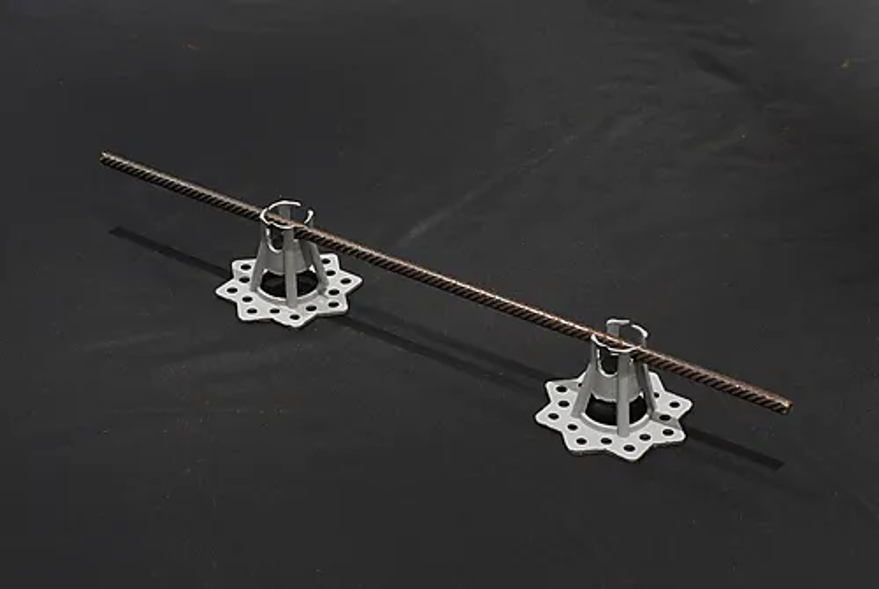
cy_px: 294
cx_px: 440
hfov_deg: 27.0
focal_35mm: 75
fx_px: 1834
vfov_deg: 18.2
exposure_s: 1/1.6
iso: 200
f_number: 7.1
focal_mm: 50
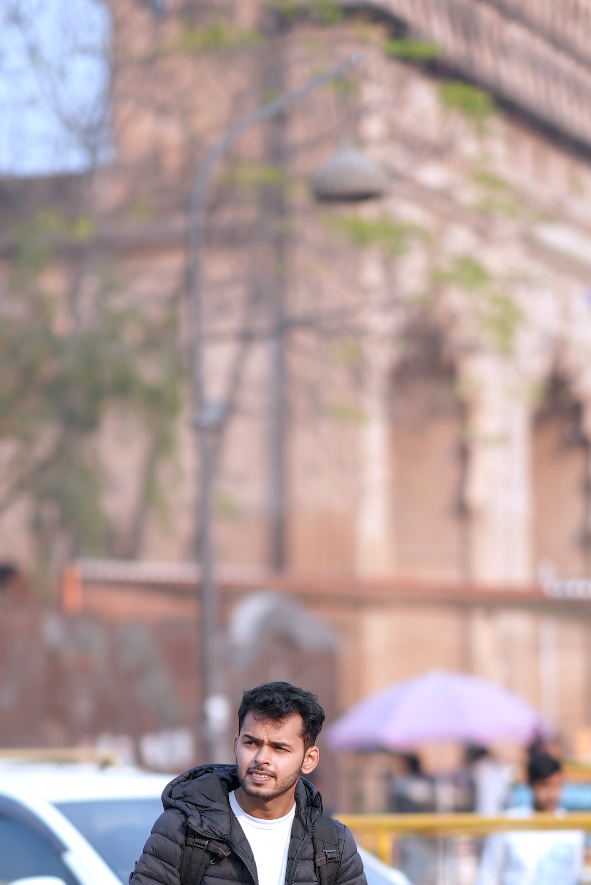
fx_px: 4180
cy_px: 723
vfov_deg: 12.0
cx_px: 205
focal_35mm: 170
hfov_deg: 8.1
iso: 40
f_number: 1.4
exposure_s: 1/1000
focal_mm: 85
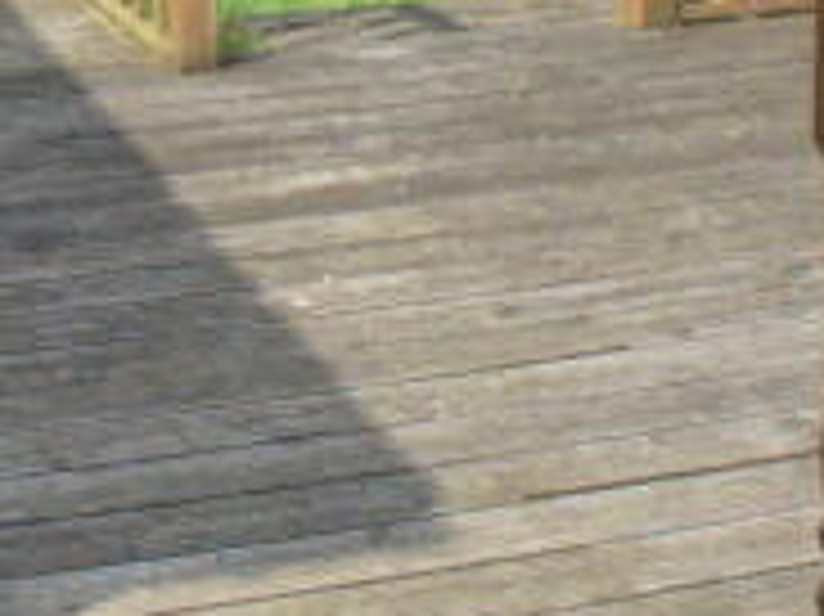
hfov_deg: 16.7
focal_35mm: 118
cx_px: 376
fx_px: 2807
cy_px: -250
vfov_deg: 12.1
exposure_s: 1/1000
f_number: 5.6
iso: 400
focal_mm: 6.1
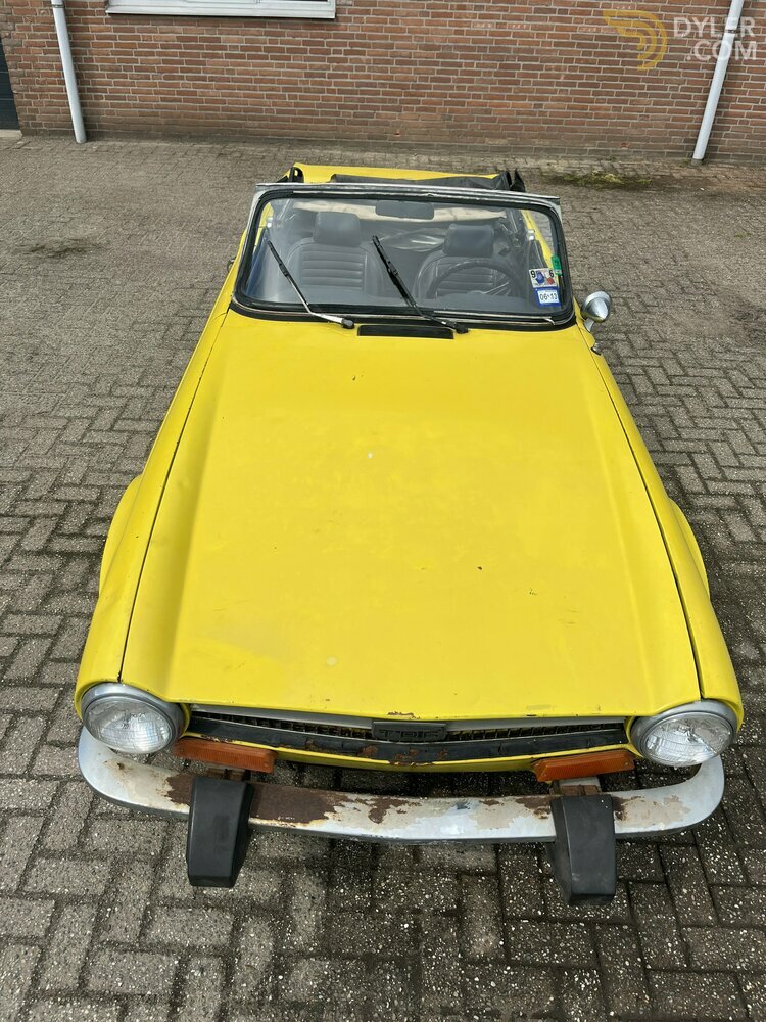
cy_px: 511
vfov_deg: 67.3
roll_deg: -1.4
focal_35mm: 26
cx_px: 383
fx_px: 767
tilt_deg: -37.8
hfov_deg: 53.1
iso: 50
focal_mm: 5.1
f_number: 1.6
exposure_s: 1/3745
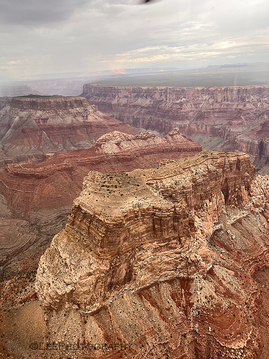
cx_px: 134
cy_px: 180
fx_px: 269
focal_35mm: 26
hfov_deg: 53.1
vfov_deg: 67.3
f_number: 1.5
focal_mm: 5.7
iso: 50
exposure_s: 1/743
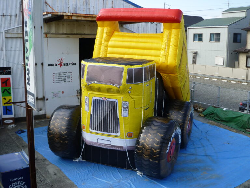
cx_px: 125
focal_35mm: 41
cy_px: 94
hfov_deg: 45.8
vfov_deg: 35.1
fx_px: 296
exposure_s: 1/250
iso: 80
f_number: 4
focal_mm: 7.2
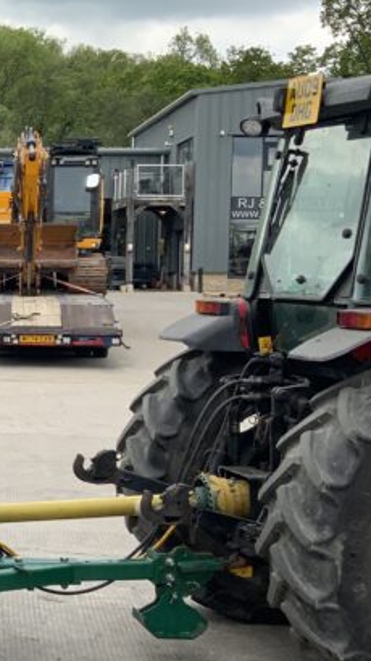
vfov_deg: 26.9
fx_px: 1384
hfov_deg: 13.7
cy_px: 321
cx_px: -289
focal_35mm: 79
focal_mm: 3
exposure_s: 1/691
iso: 16
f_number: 1.8
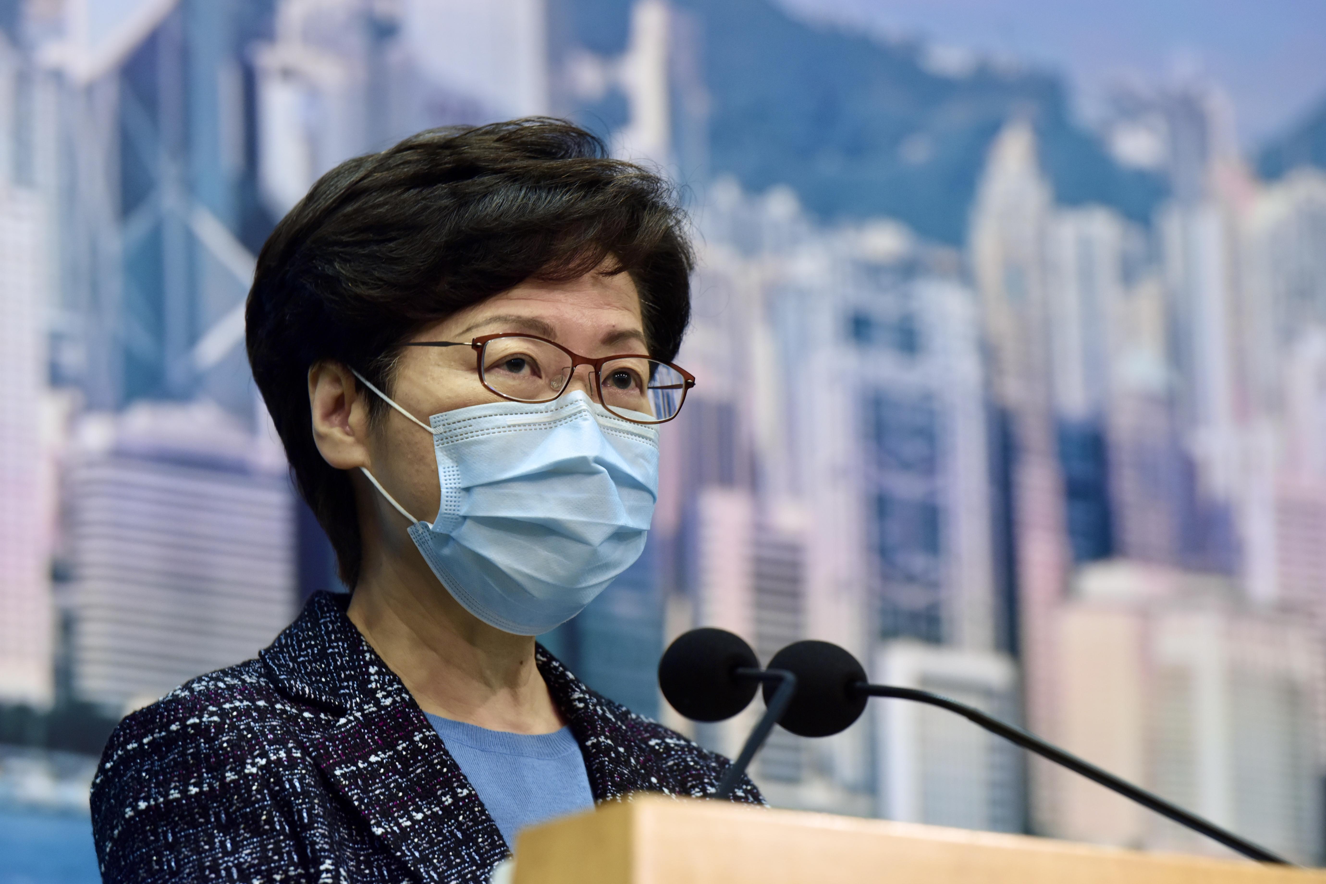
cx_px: 663
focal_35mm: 200
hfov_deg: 10.3
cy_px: 442
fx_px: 7366
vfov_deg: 6.9
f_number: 5
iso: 1800
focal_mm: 200
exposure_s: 1/80
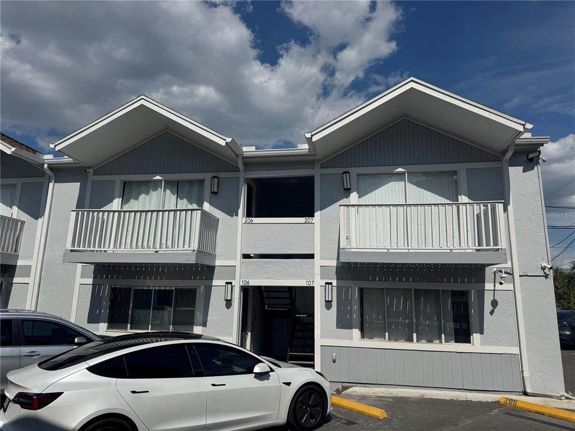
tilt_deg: +11.8
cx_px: 288
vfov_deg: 56.8
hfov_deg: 71.6
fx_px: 399
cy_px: 216
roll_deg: -1.6
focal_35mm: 24
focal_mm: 6.76
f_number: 1.78
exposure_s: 1/12346
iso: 64
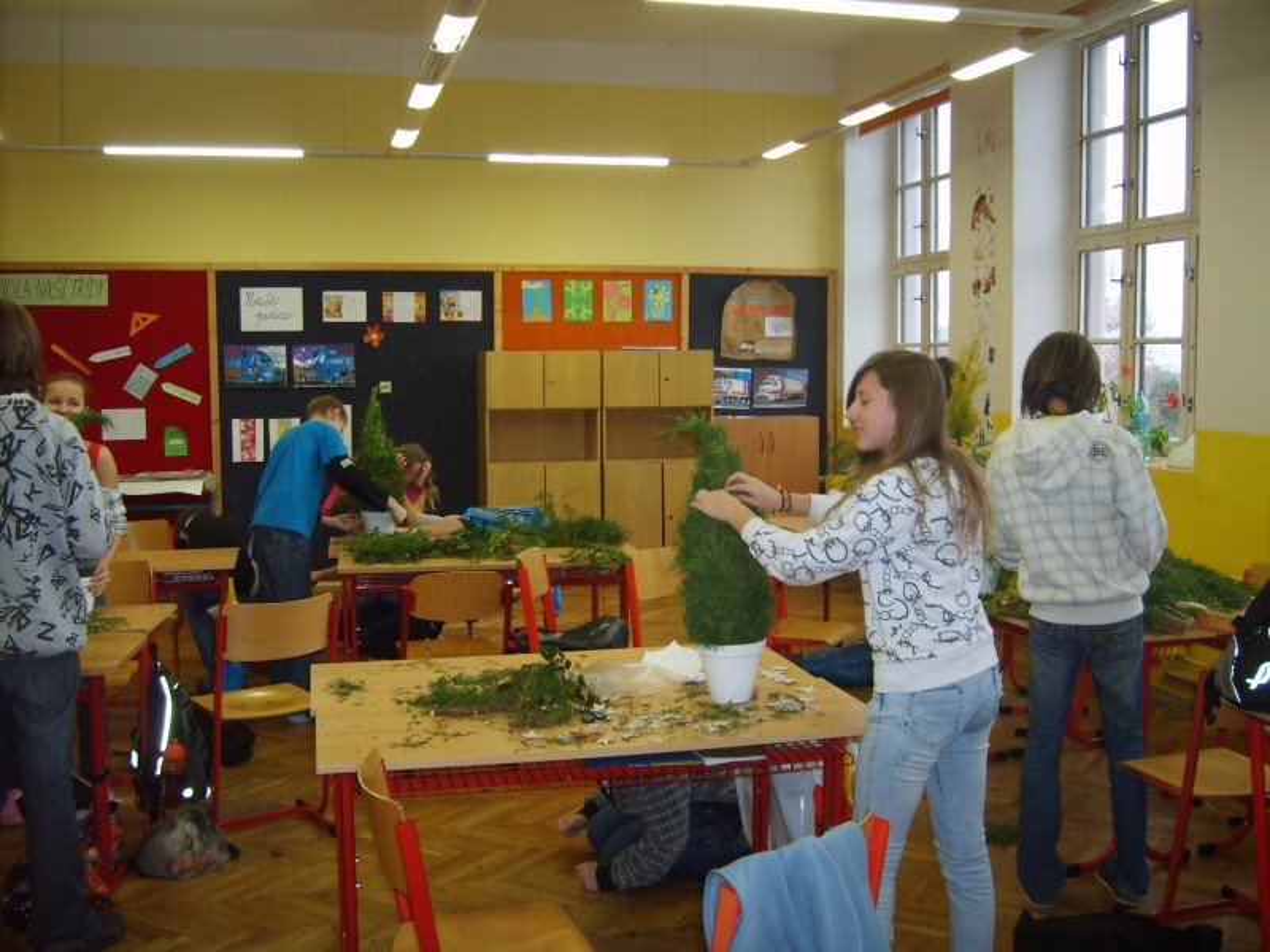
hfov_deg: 52.6
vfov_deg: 40.7
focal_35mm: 35
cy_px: 476
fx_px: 1284
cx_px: 635
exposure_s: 1/45
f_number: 2.8
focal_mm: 5.8
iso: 100
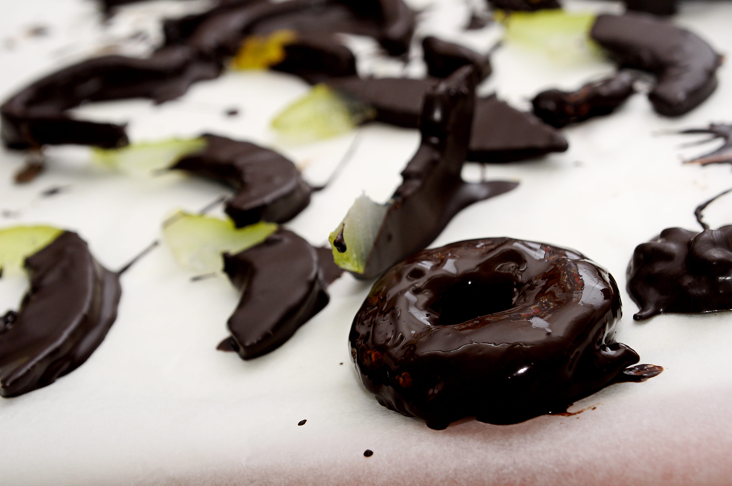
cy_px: 243
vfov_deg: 13.4
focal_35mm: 102
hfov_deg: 20.0
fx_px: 2071
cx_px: 366
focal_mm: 68
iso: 200
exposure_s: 1/200
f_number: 4.8
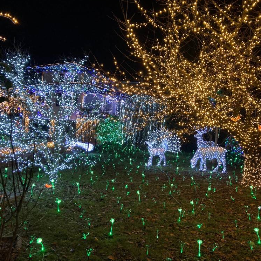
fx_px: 290
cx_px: 157
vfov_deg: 48.5
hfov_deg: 48.2
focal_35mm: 34
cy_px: 130
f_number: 1.8
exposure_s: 1/25
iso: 400
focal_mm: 3.99
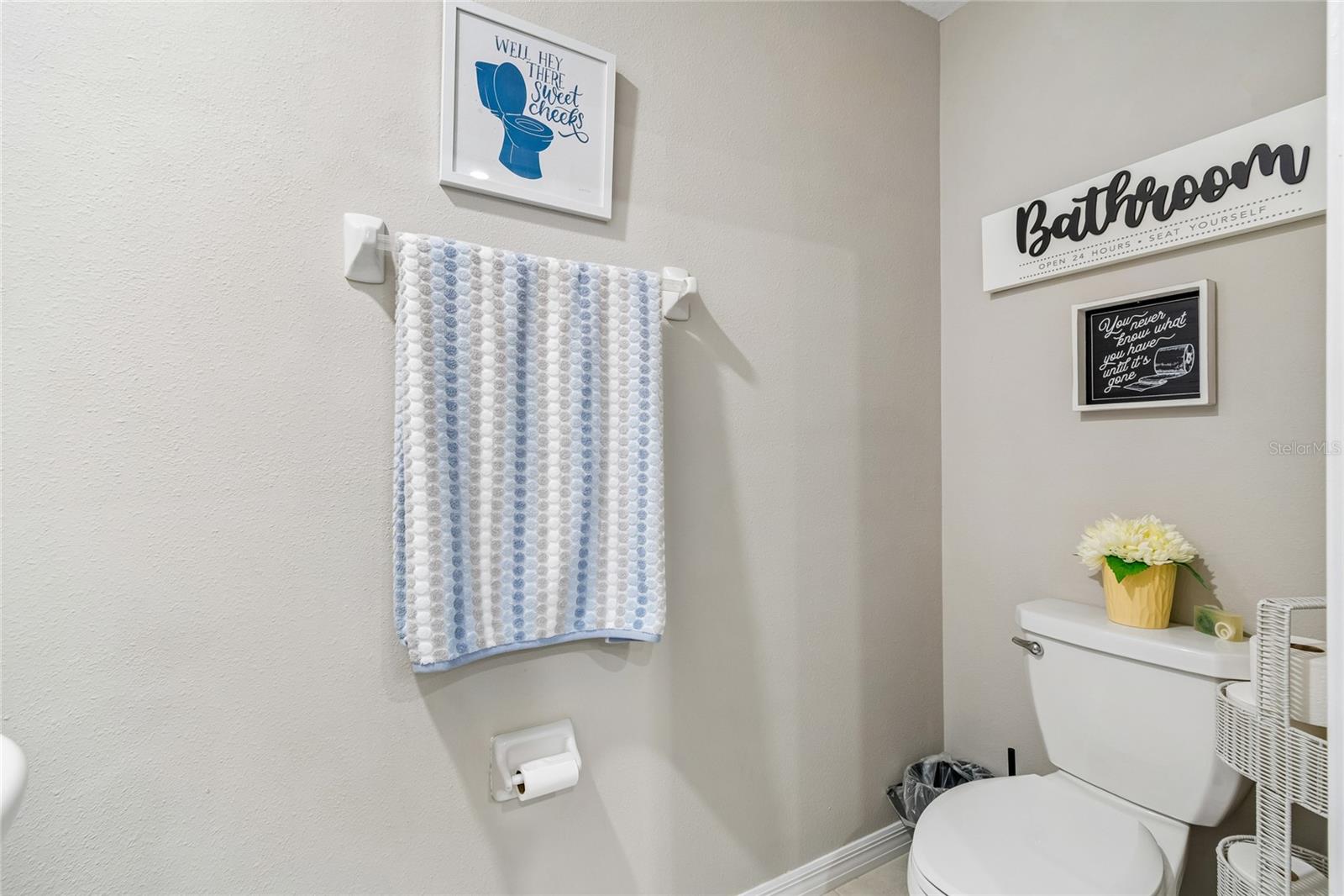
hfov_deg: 100.4
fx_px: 560
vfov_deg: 77.3
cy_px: 448
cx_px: 672
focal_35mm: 15
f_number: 7.1
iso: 100
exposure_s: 1/2.5
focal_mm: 10
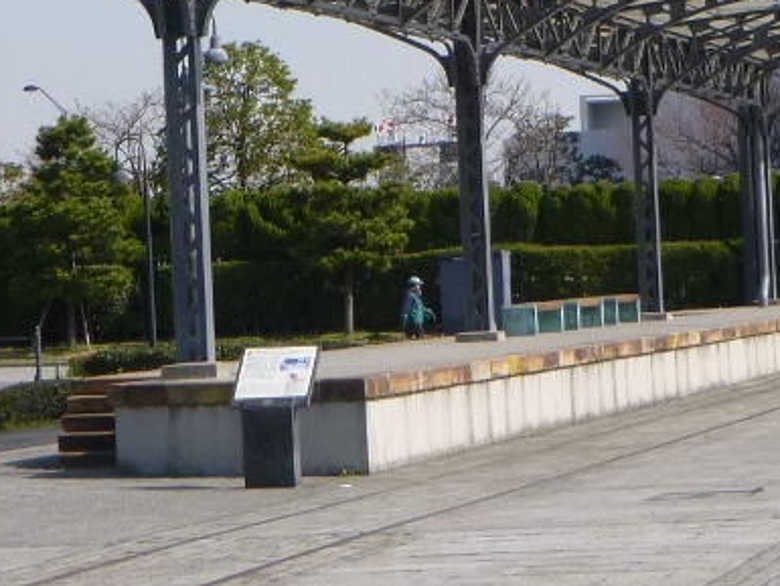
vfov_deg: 11.1
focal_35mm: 133
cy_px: 71
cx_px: 330
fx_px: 2998
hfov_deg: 14.8
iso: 100
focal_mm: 9
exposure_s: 1/400
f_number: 4.9
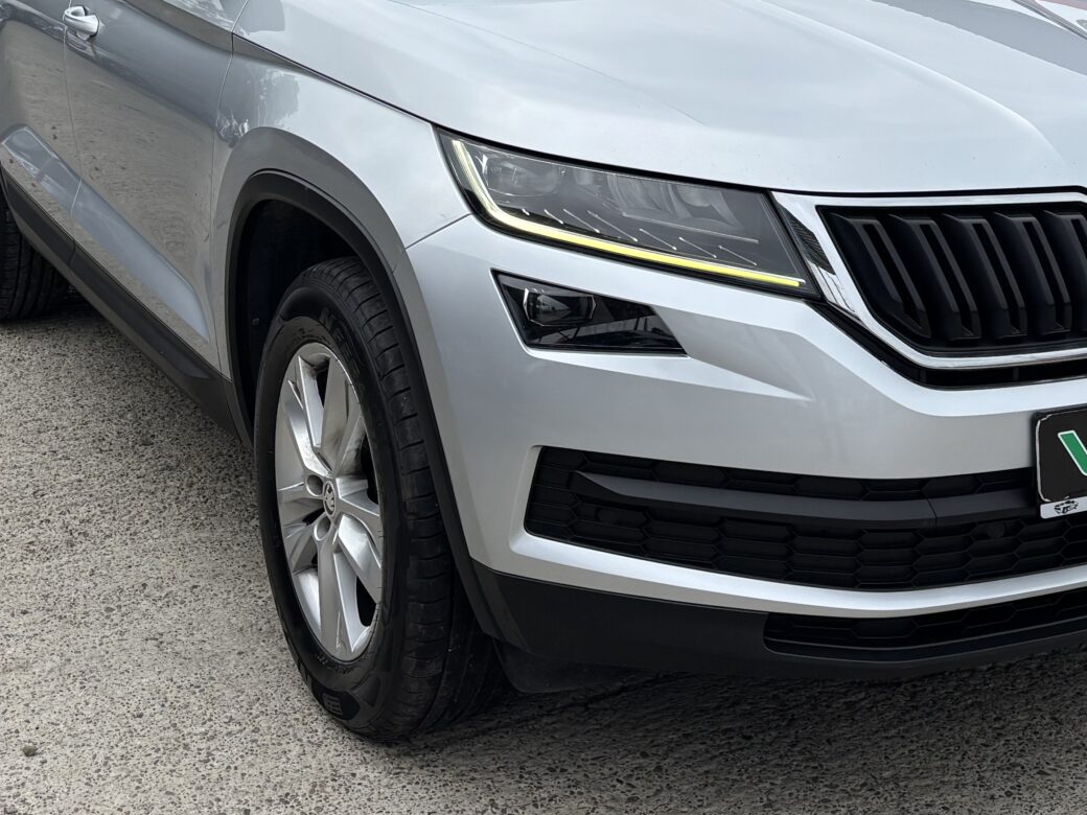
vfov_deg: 22.0
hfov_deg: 30.2
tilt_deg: -9.0
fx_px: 2010
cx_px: 627
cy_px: -16
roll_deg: +4.5
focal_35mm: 64
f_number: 1.6
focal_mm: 5.96
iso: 50
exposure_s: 1/2933
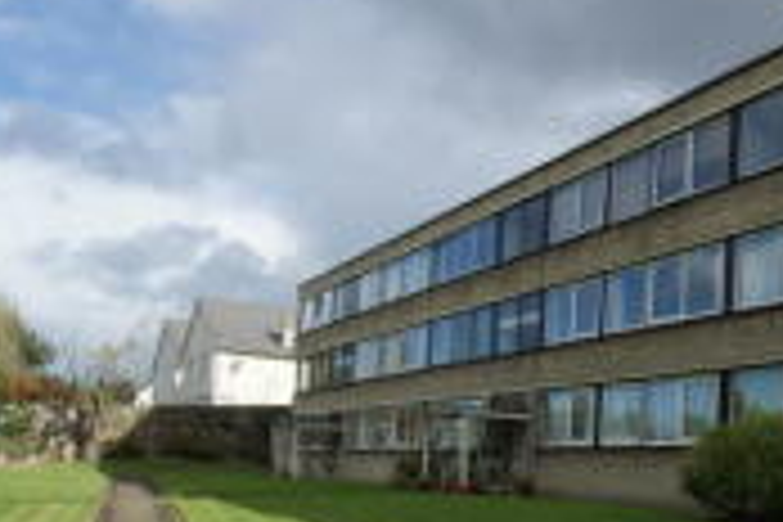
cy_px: 610
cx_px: 540
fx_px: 892
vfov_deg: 28.7
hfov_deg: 46.4
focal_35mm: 41
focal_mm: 10
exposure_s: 1/160
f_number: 10
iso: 100
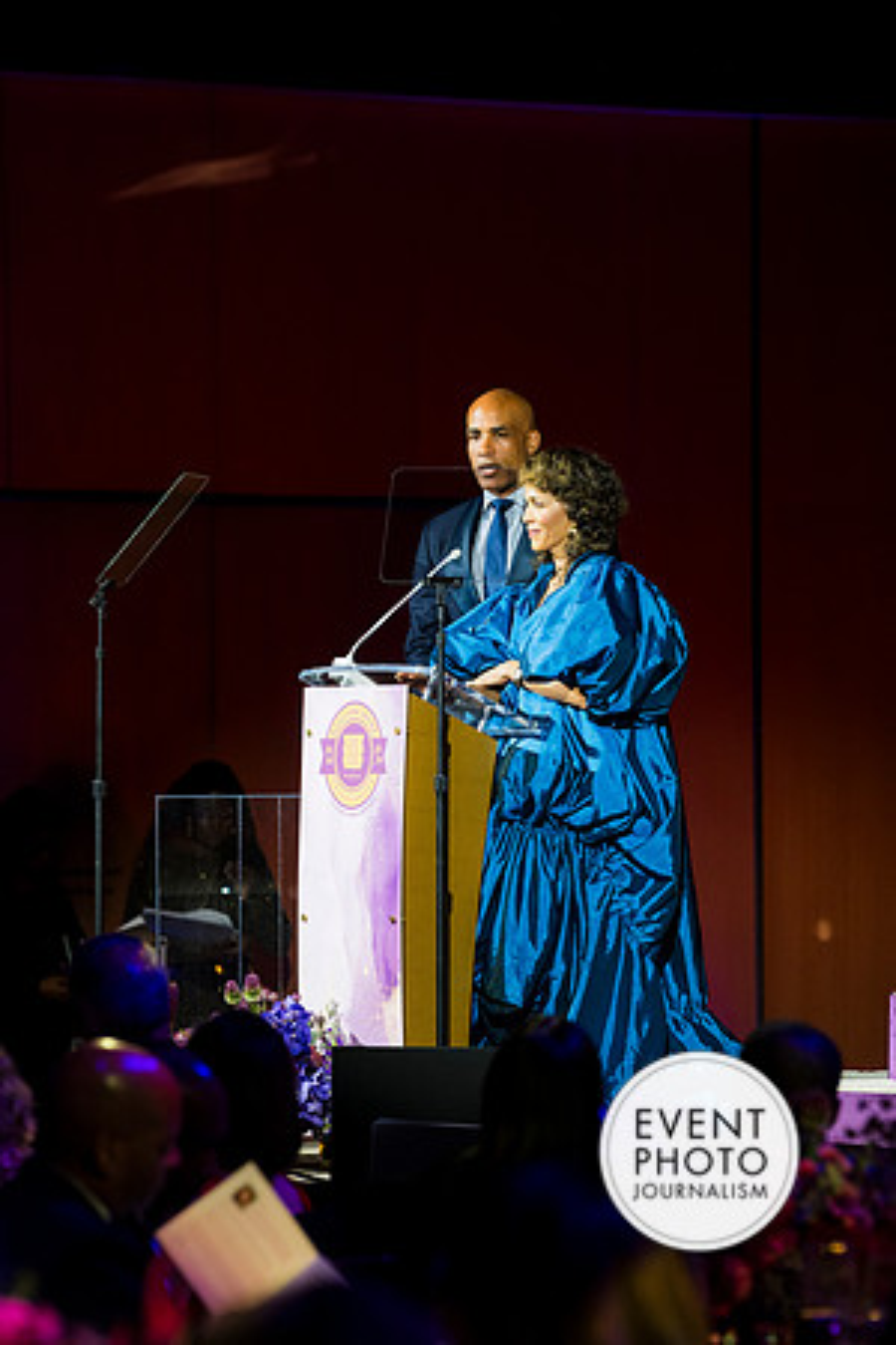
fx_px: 8399
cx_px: 448
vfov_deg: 9.1
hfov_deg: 6.1
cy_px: 672
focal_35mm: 225
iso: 640
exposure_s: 1/200
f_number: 3.5
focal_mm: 150
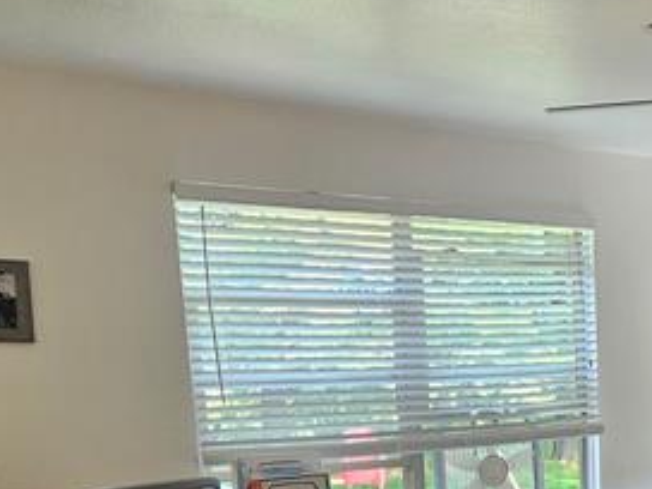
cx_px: 755
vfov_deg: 27.8
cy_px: 499
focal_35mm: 49
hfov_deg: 32.9
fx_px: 923
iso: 100
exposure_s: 1/60
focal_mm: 2.2
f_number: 2.2
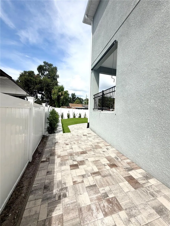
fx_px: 92
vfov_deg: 102.1
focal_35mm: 14
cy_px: 113
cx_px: 85
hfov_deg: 85.7
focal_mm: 2.22
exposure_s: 1/1211
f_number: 2.2
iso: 20
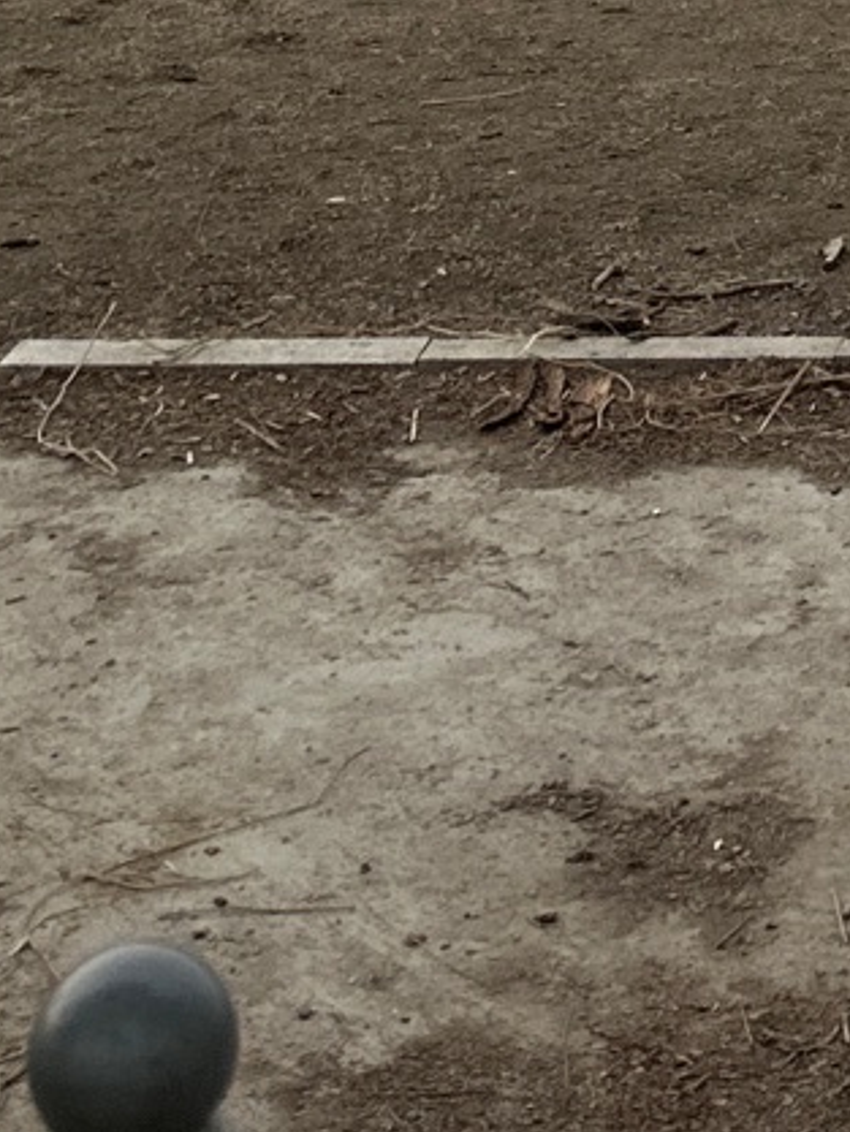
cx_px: 1217
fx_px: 3763
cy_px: -869
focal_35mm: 115
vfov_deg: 15.0
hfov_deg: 12.4
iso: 80
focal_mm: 6.86
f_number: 1.78
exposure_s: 1/3717
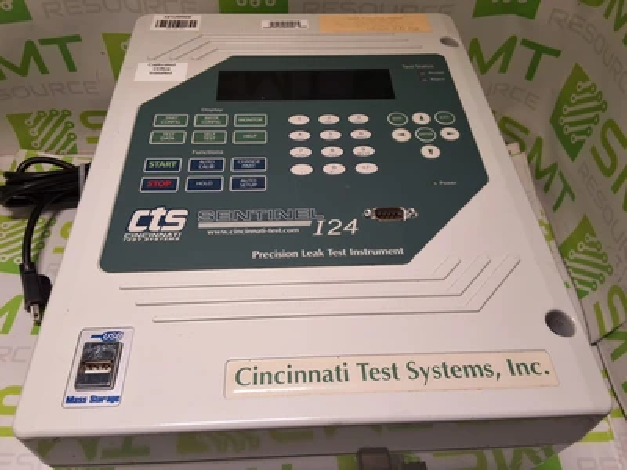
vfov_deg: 49.7
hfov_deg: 63.4
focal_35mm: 28
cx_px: 314
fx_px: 507
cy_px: 235
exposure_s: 1/146
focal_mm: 2.91
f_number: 1.9
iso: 32
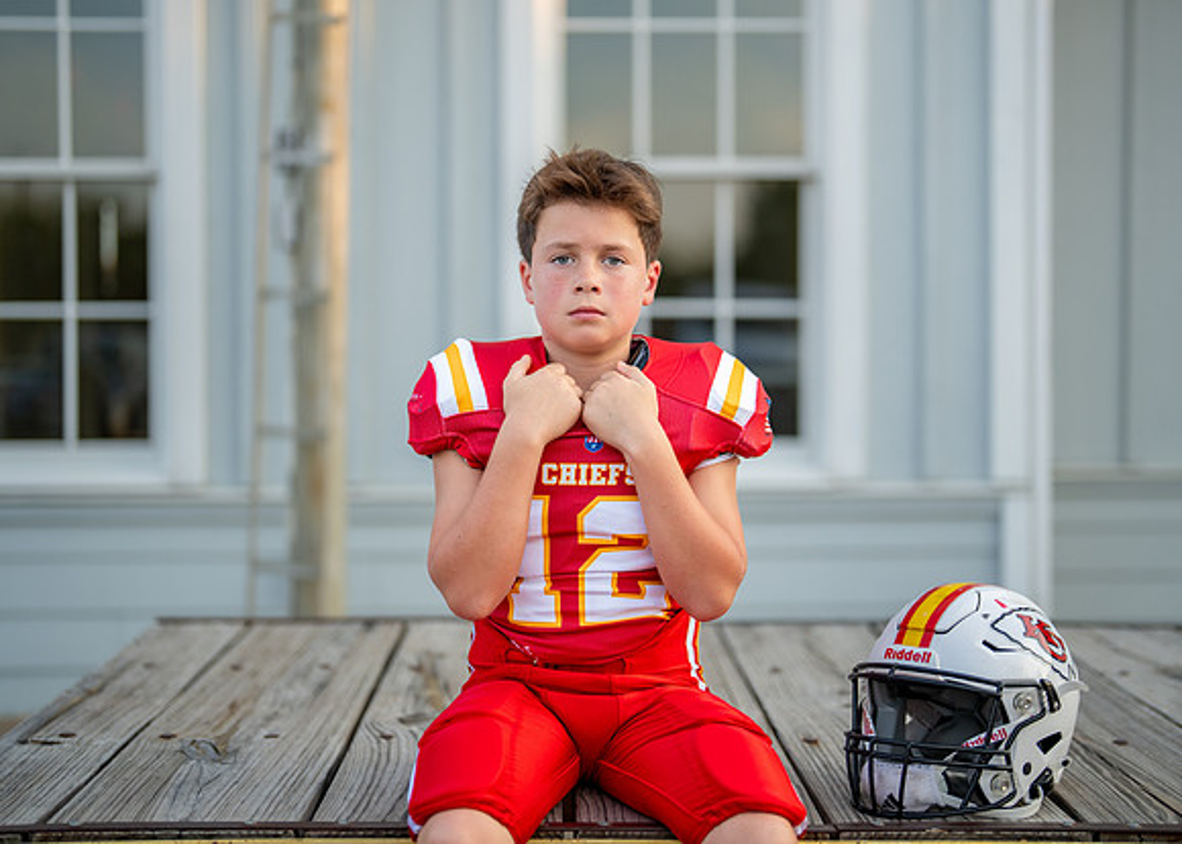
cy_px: 386
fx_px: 1923
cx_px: 601
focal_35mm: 57
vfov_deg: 24.7
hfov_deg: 34.2
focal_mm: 50
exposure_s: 1/2500
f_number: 1.2
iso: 200
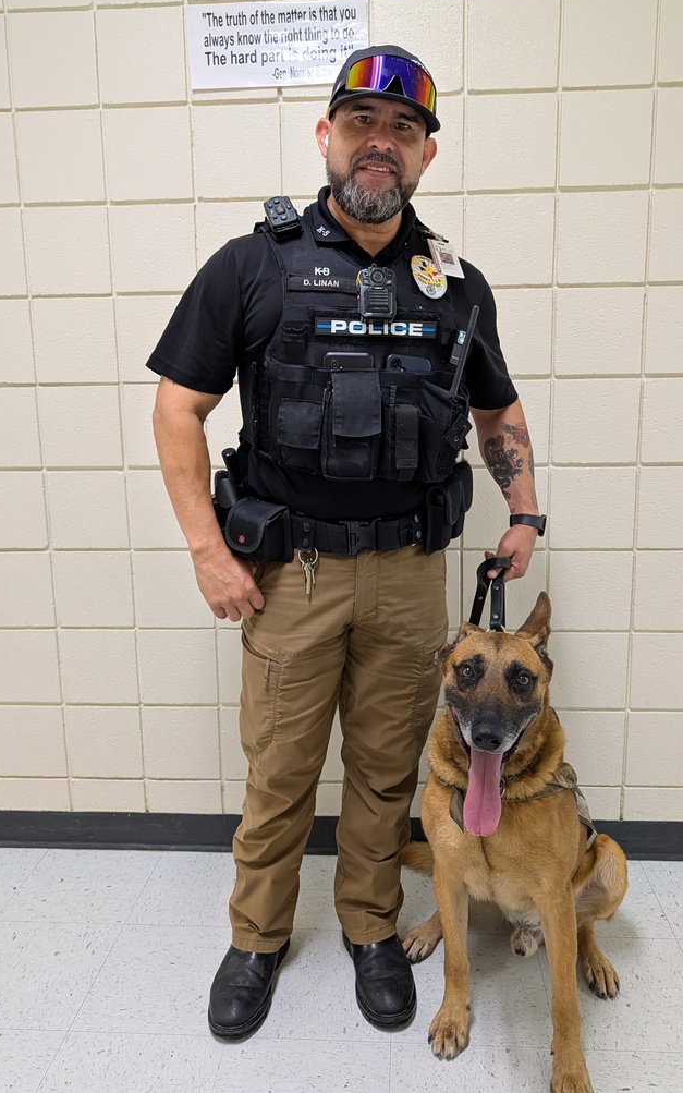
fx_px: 774
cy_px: 546
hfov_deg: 47.6
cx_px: 355
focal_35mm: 26
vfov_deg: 70.4
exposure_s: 1/120
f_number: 1.68
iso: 869
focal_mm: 6.9
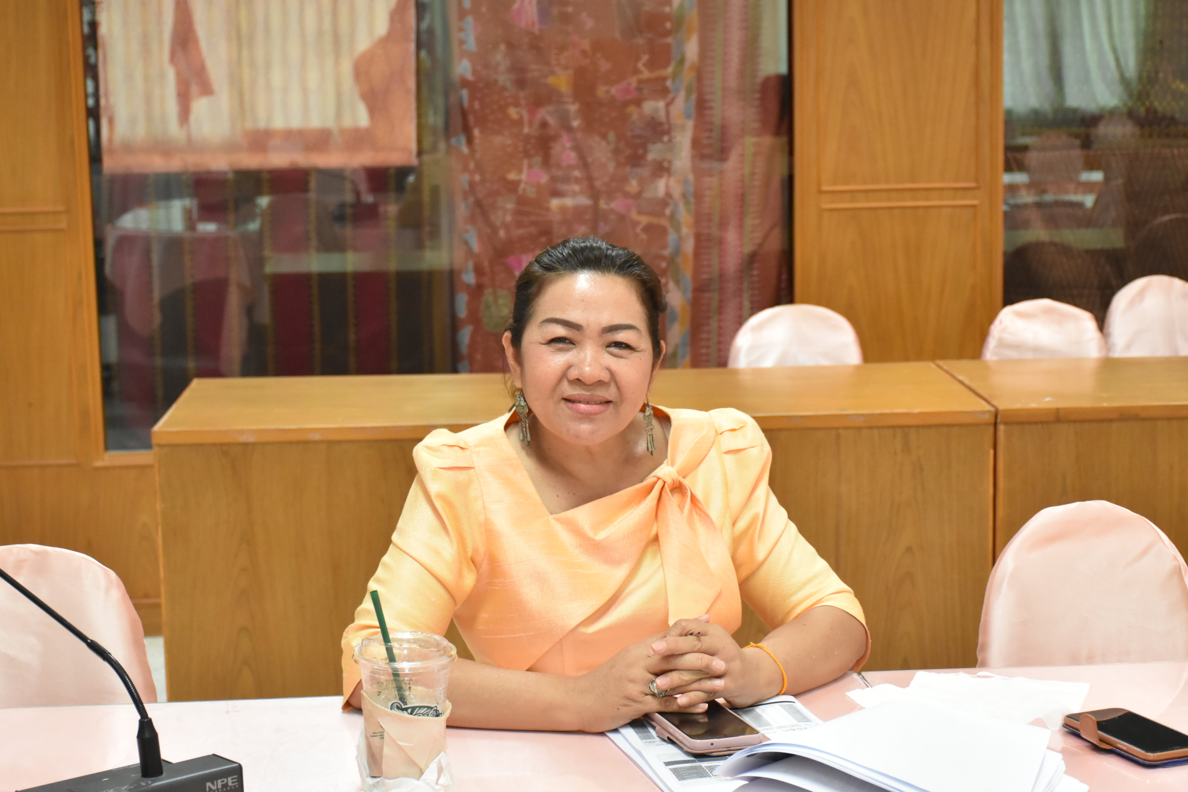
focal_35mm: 72
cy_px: 396
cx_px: 594
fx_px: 2376
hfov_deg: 28.1
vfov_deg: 18.9
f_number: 5
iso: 3200
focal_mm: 48
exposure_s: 1/100
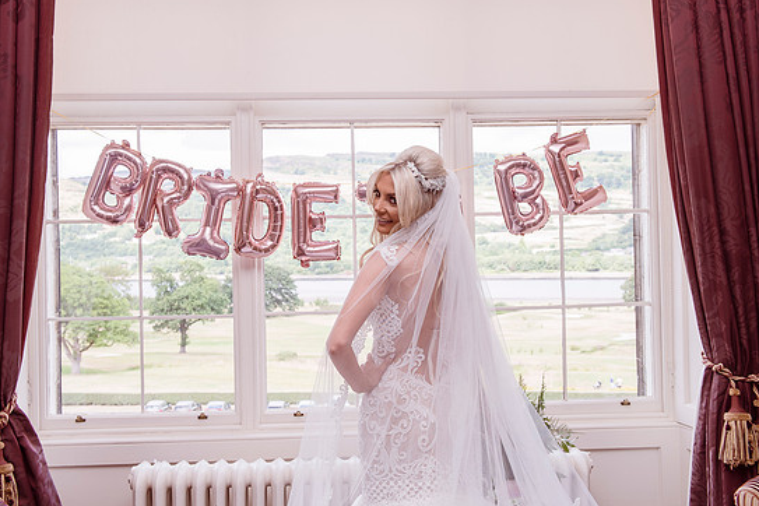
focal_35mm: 35
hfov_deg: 54.4
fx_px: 738
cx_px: 365
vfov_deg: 37.8
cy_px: 241
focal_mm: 32
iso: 400
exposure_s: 1/250
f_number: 5.6
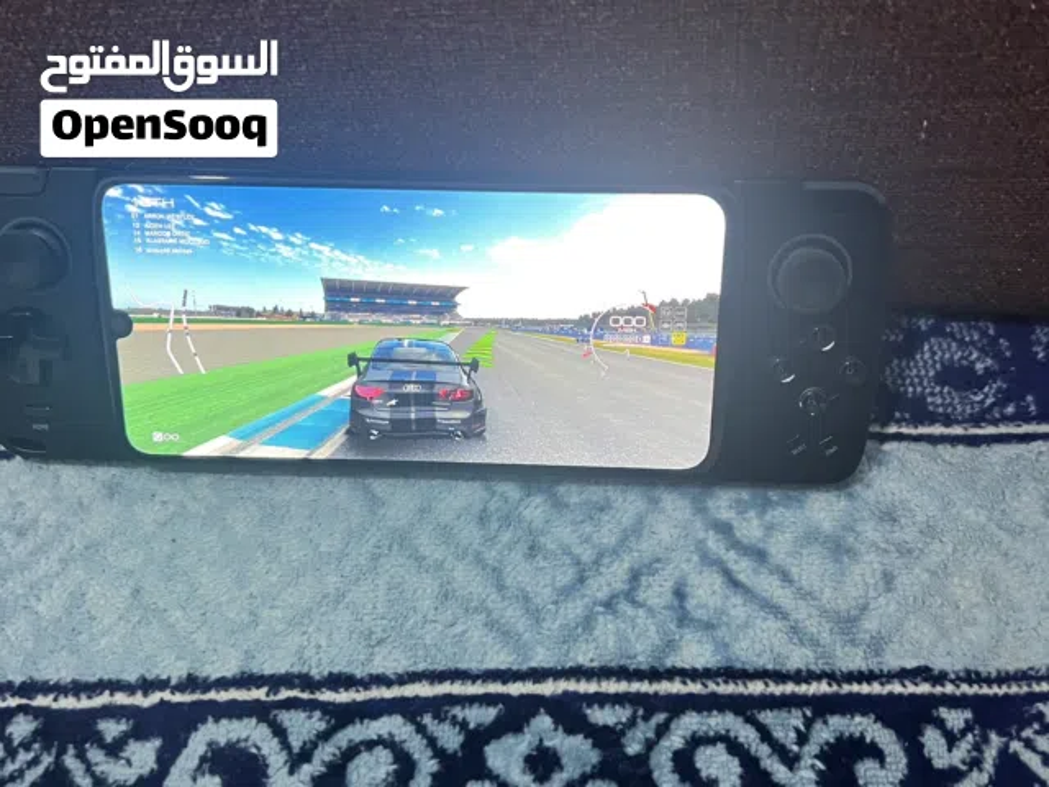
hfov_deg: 67.3
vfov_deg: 53.1
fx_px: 788
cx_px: 524
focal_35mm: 26
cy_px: 394
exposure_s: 1/60
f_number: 1.5
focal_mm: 5.7
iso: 160
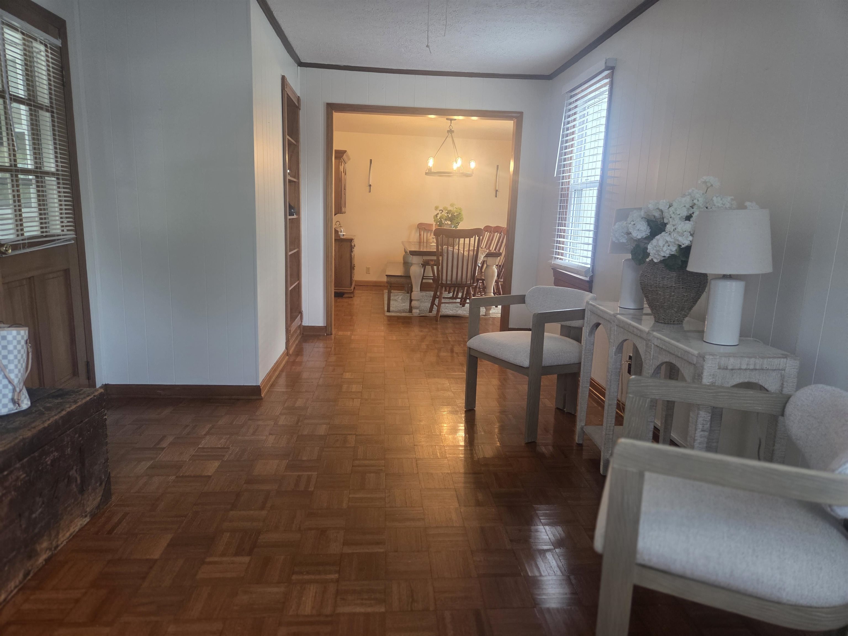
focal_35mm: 23
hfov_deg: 73.9
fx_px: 563
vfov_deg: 58.9
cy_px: 318
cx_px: 424
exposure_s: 1/120
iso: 320
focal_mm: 5.4
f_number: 1.8
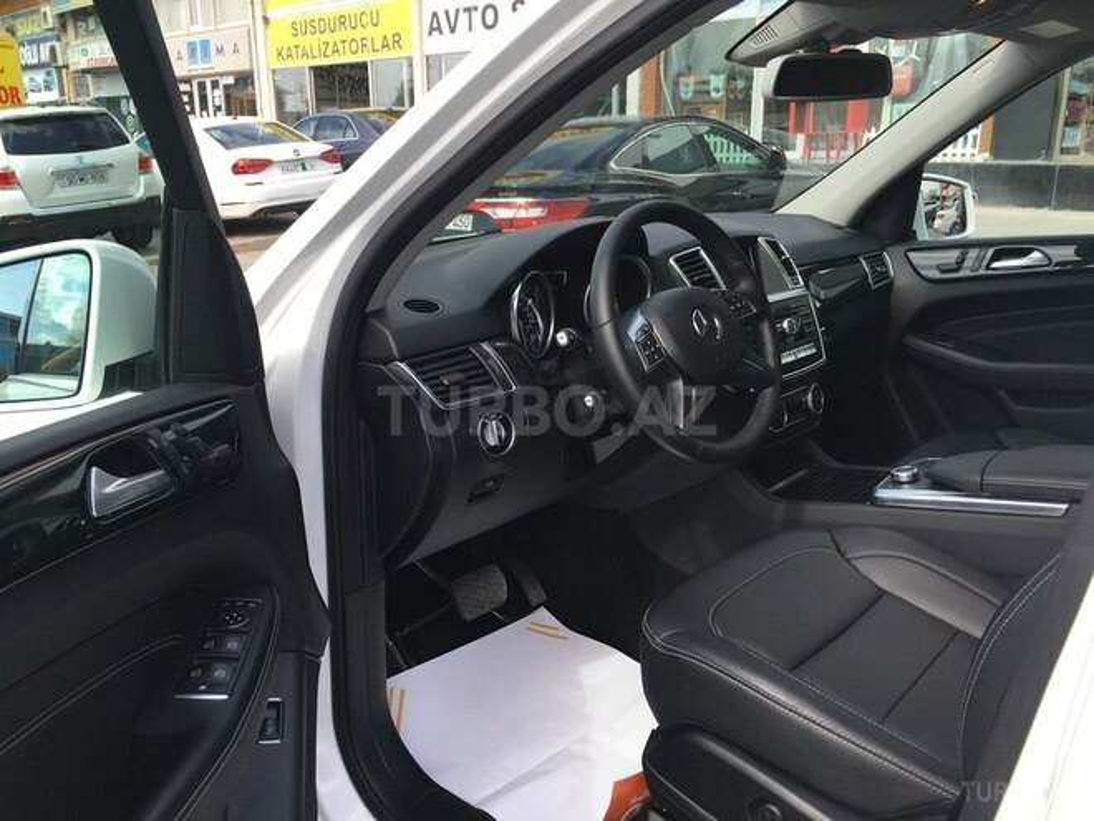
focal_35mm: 29
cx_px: 547
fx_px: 917
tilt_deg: -16.5
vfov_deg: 48.2
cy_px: 410
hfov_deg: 61.7
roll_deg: +0.0
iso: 25
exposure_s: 1/466
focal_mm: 4.15
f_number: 2.2
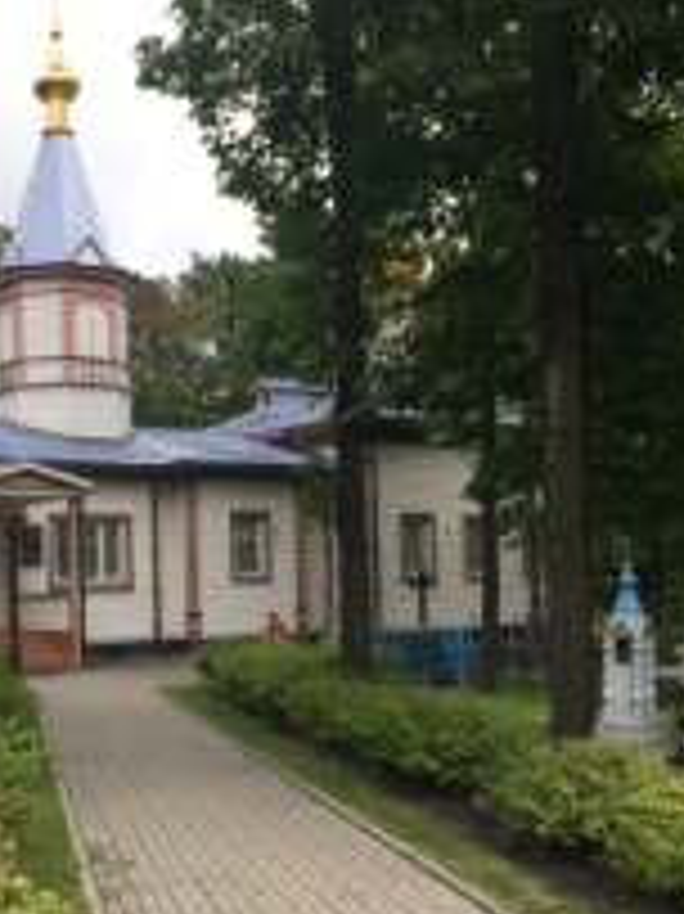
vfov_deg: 38.0
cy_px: 567
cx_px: 148
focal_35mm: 50
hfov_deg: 28.5
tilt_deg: -0.5
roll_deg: +0.8
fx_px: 1319
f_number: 2.2
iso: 25
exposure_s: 1/356
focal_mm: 4.15
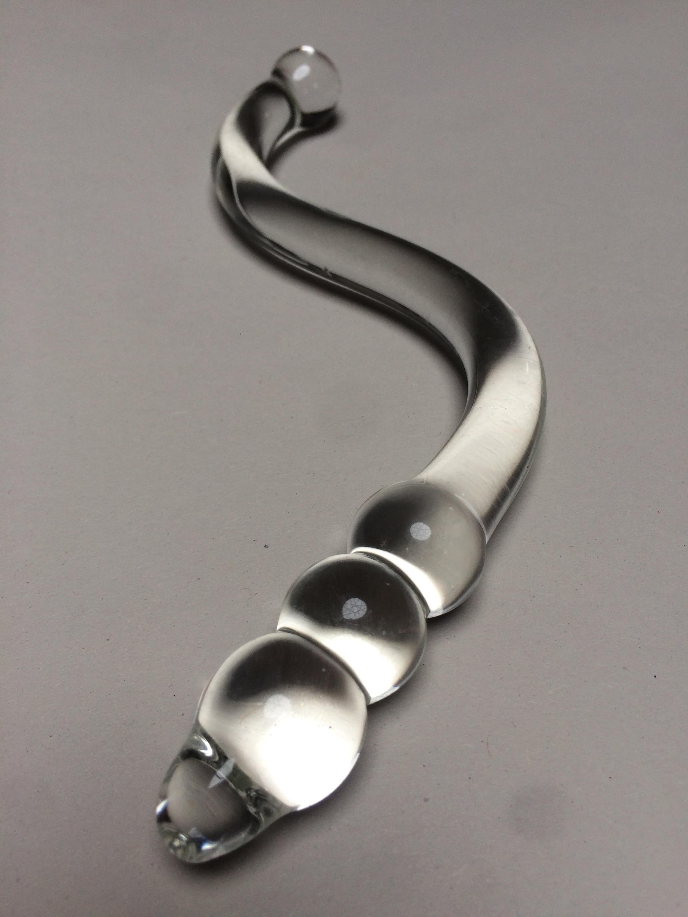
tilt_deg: -51.9
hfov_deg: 48.2
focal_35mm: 29
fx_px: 769
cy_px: 458
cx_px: 344
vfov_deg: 61.7
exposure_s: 1/100
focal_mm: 4.15
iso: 50
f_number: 2.2
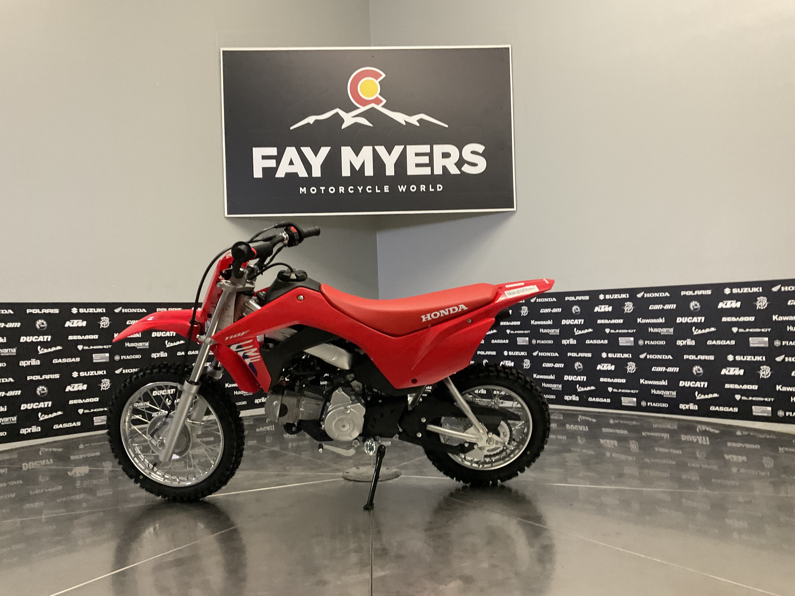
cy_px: 298
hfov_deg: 61.7
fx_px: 666
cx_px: 398
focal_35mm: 29
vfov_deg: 48.2
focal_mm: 3
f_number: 1.8
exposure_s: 1/60
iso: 200
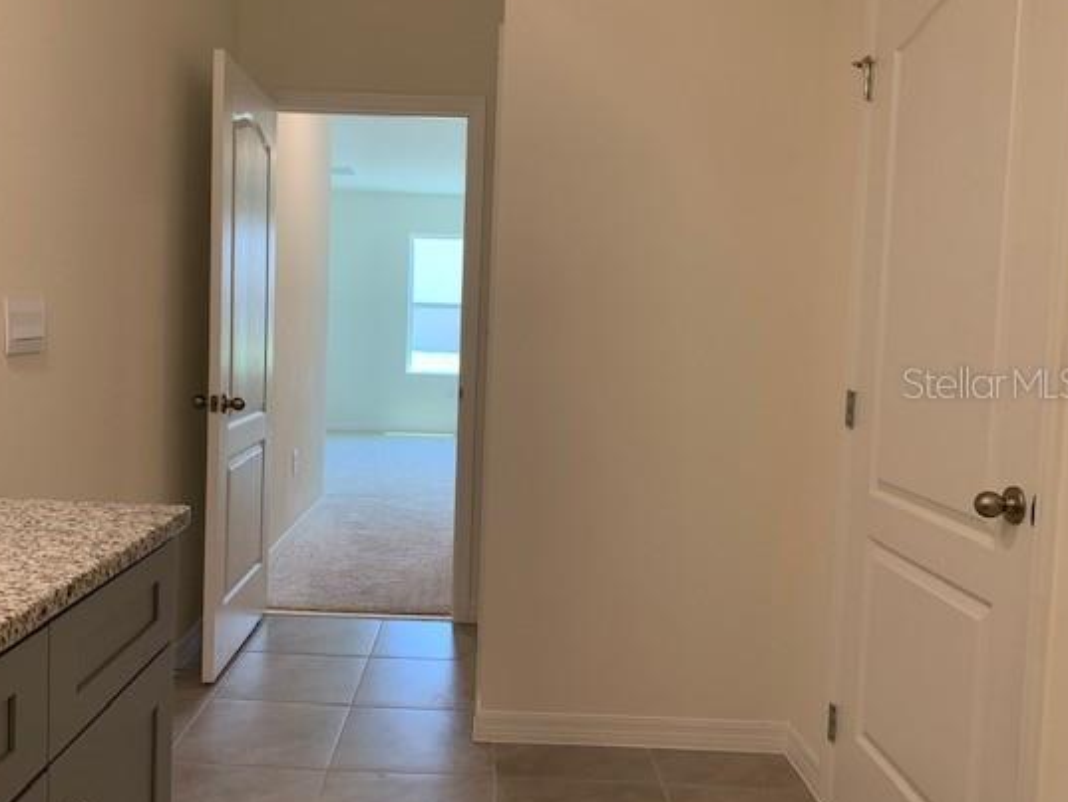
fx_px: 957
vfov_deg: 45.4
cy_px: 382
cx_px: 453
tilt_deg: -3.4
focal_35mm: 31
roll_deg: -0.7
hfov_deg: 58.1
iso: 50
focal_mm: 4.25
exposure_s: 1/60
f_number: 1.8
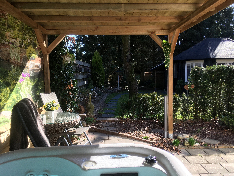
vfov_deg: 48.2
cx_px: 117
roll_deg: -0.1
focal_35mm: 29
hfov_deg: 61.7
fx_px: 196
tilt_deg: -2.8
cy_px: 88
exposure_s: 1/287
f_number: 2.2
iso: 25
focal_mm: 4.15
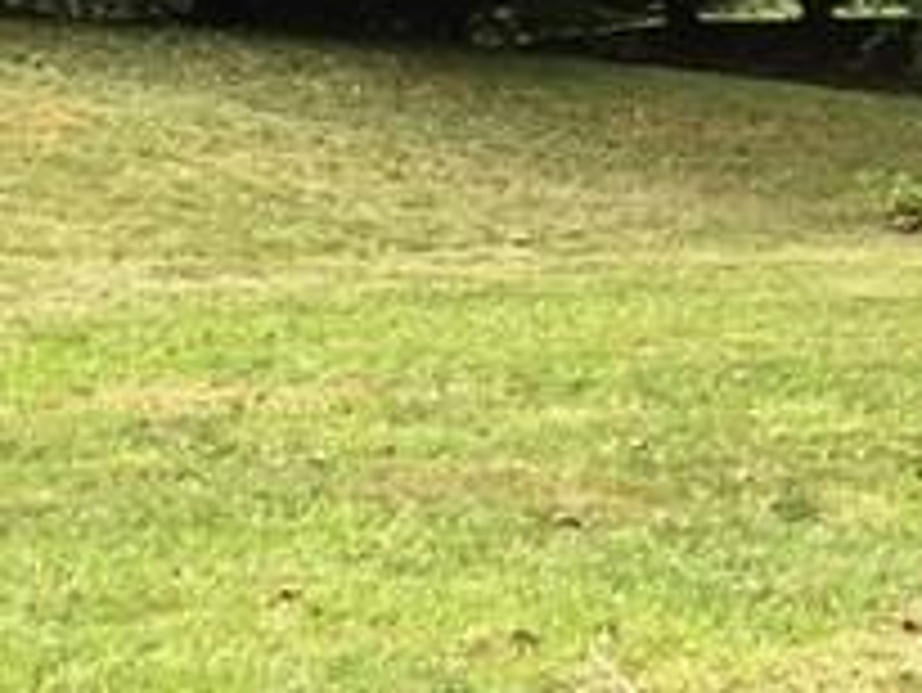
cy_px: 482
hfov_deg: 12.7
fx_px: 3864
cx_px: 1475
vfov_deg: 10.2
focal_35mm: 145
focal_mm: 4.15
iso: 25
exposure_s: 1/187
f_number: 2.2
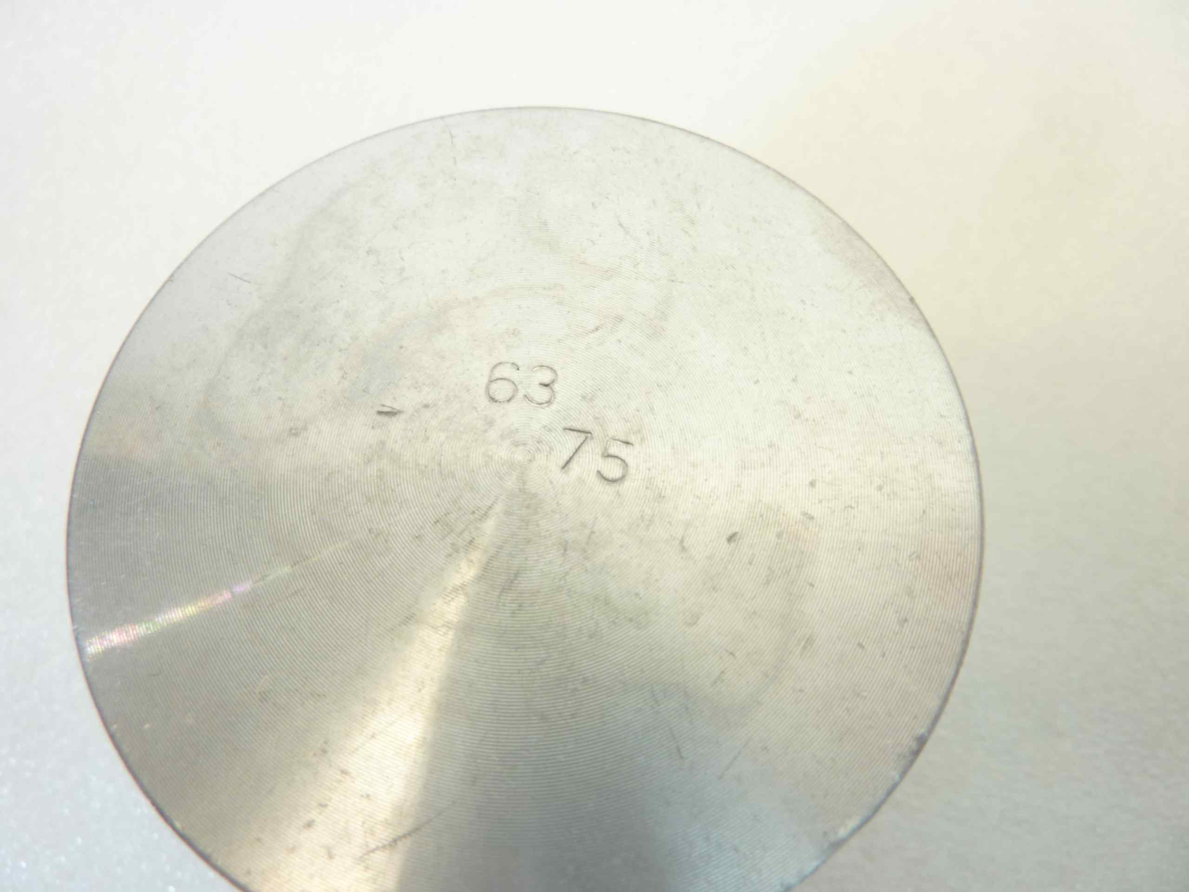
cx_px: 594
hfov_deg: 69.4
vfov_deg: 54.9
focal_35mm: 25
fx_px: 859
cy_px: 446
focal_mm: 4.1
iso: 80
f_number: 3.3
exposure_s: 1/20
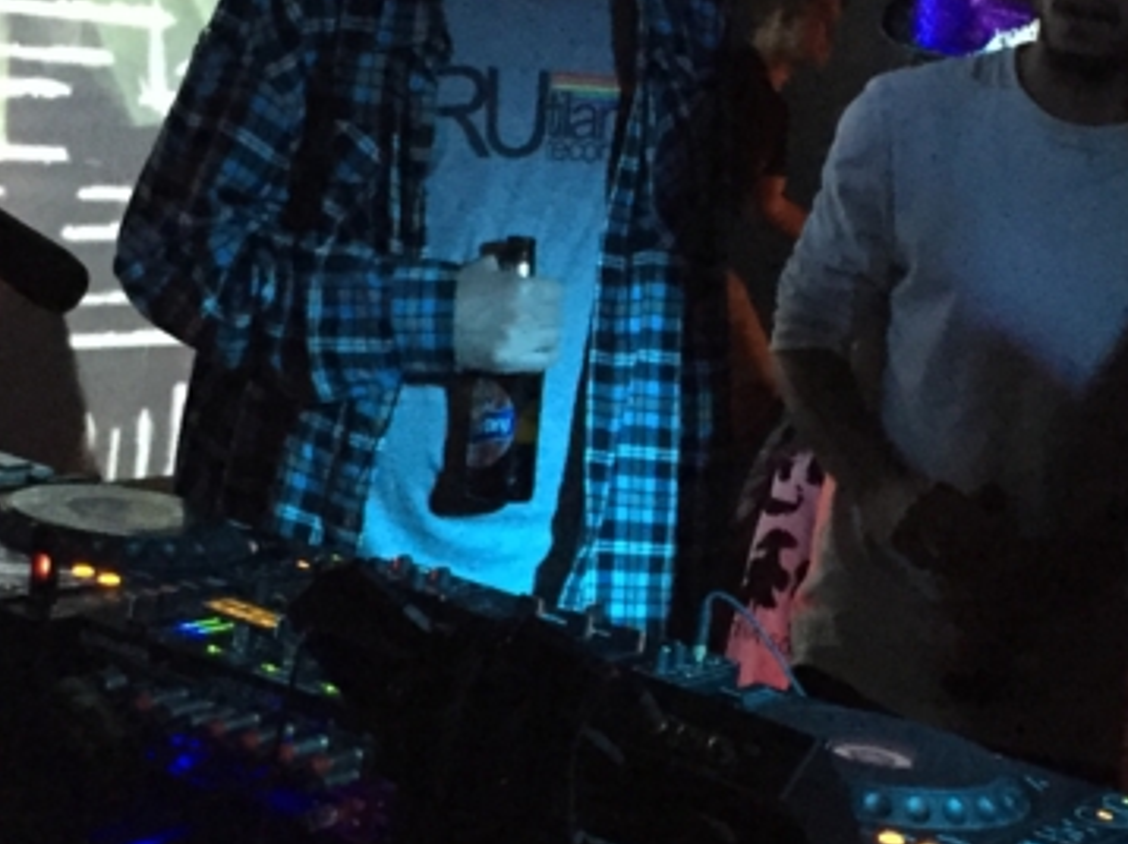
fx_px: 2703
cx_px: 570
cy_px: 564
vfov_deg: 17.7
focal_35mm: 83
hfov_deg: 23.6
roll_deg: -8.5
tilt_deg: -13.2
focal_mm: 4.15
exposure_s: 1/17
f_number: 2.2
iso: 400
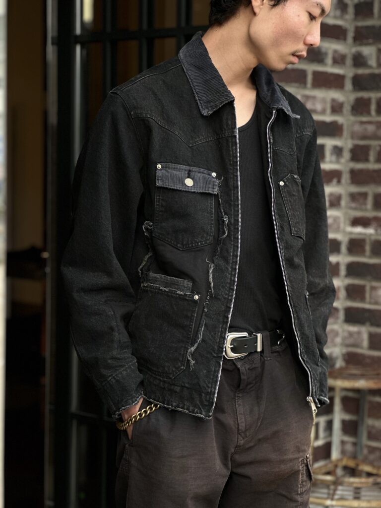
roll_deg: -1.3
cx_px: 190
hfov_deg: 19.1
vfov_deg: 25.3
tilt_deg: -3.3
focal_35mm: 77
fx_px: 1130
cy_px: 254
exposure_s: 1/121
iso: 80
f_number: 2.8
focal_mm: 9
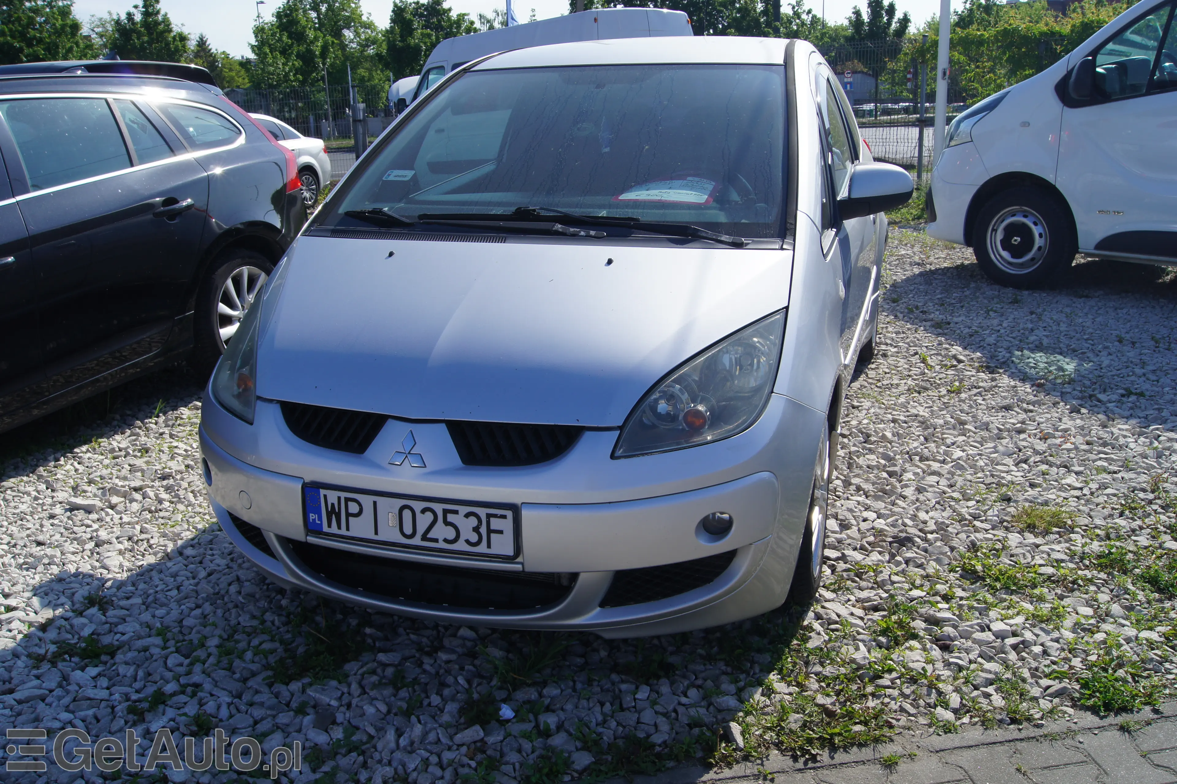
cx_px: 588
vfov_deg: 39.9
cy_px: 392
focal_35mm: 33
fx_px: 1078
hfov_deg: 57.2
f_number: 11
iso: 100
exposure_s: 1/125
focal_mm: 22
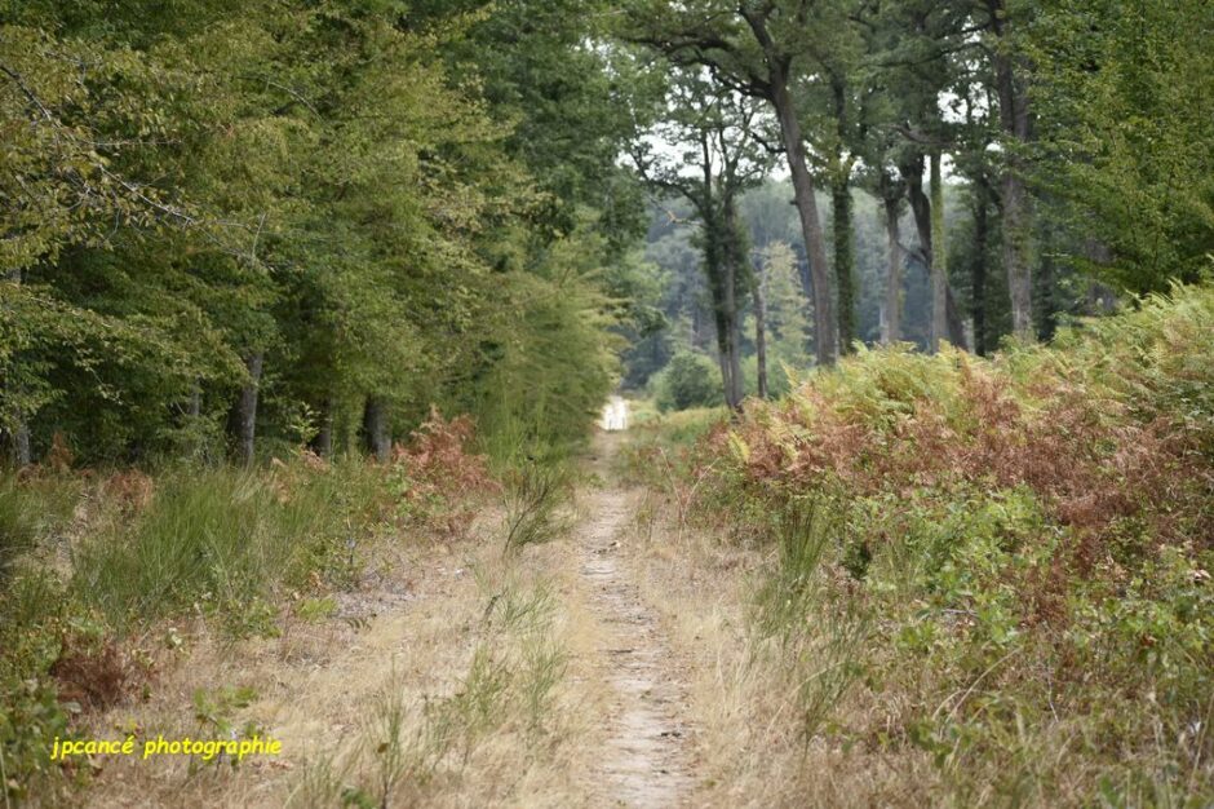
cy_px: 404
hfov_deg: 15.9
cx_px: 607
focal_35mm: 129
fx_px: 4348
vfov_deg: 10.6
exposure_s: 1/250
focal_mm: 86
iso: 400
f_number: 5.6
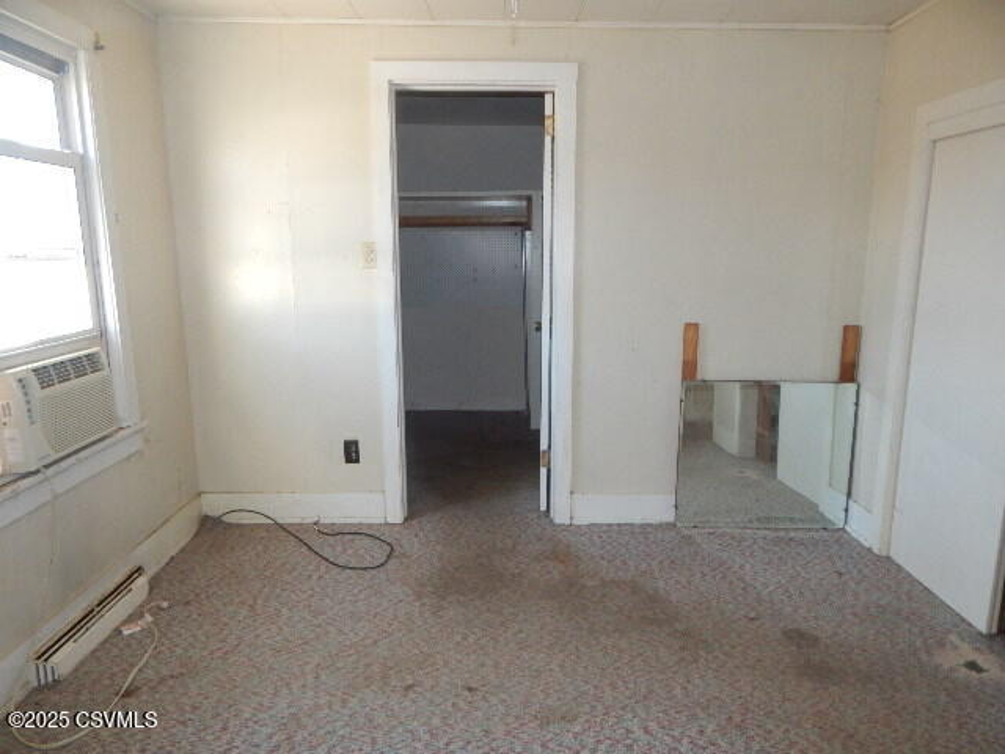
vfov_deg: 61.1
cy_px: 377
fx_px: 639
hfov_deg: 76.4
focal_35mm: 22
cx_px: 502
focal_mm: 4
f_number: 3
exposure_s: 1/30
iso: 200
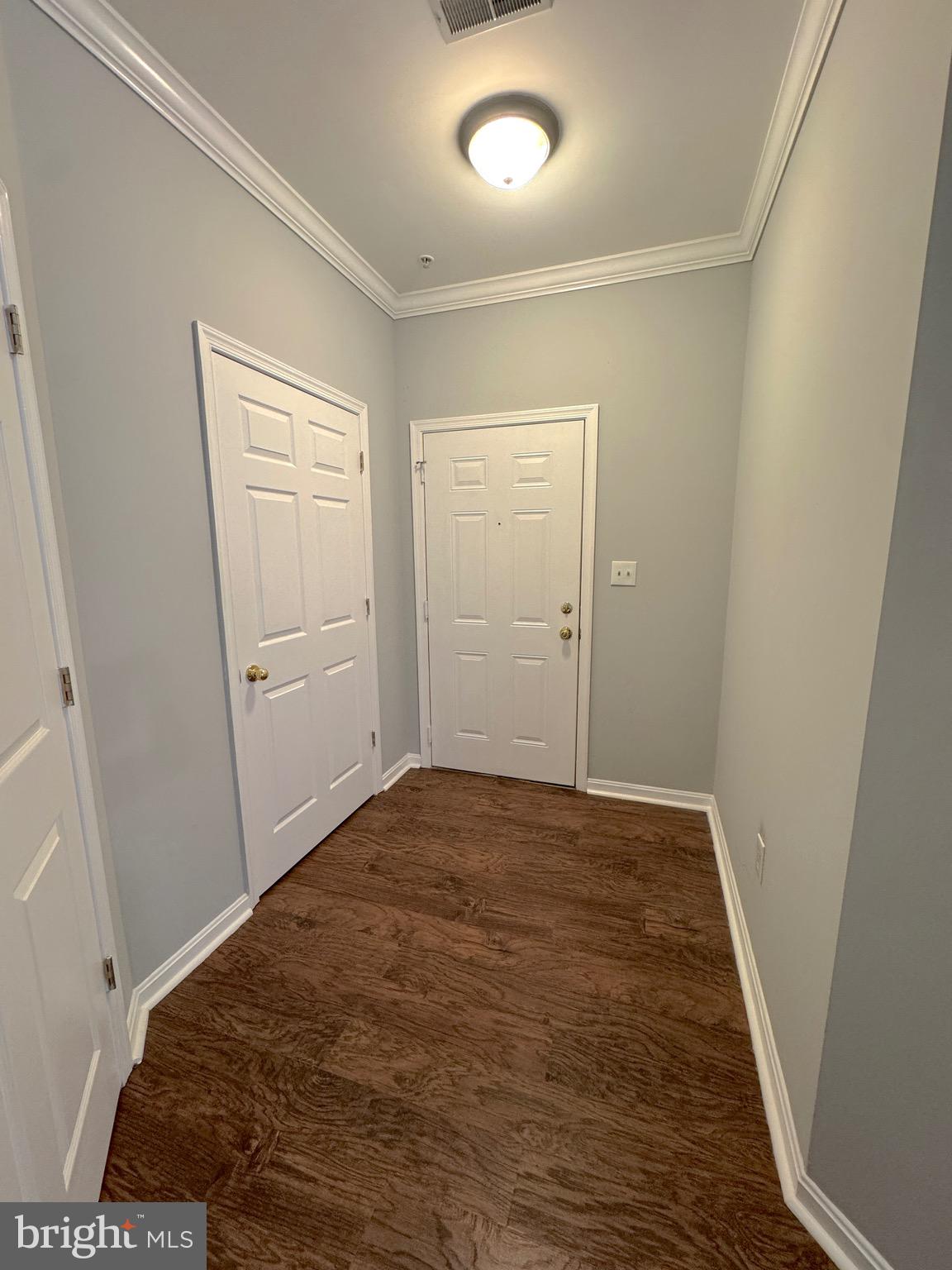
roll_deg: +0.6
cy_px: 635
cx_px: 476
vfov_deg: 102.1
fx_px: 513
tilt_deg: -9.8
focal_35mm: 14
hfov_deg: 85.7
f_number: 2.2
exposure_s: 1/60
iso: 250
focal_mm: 2.22
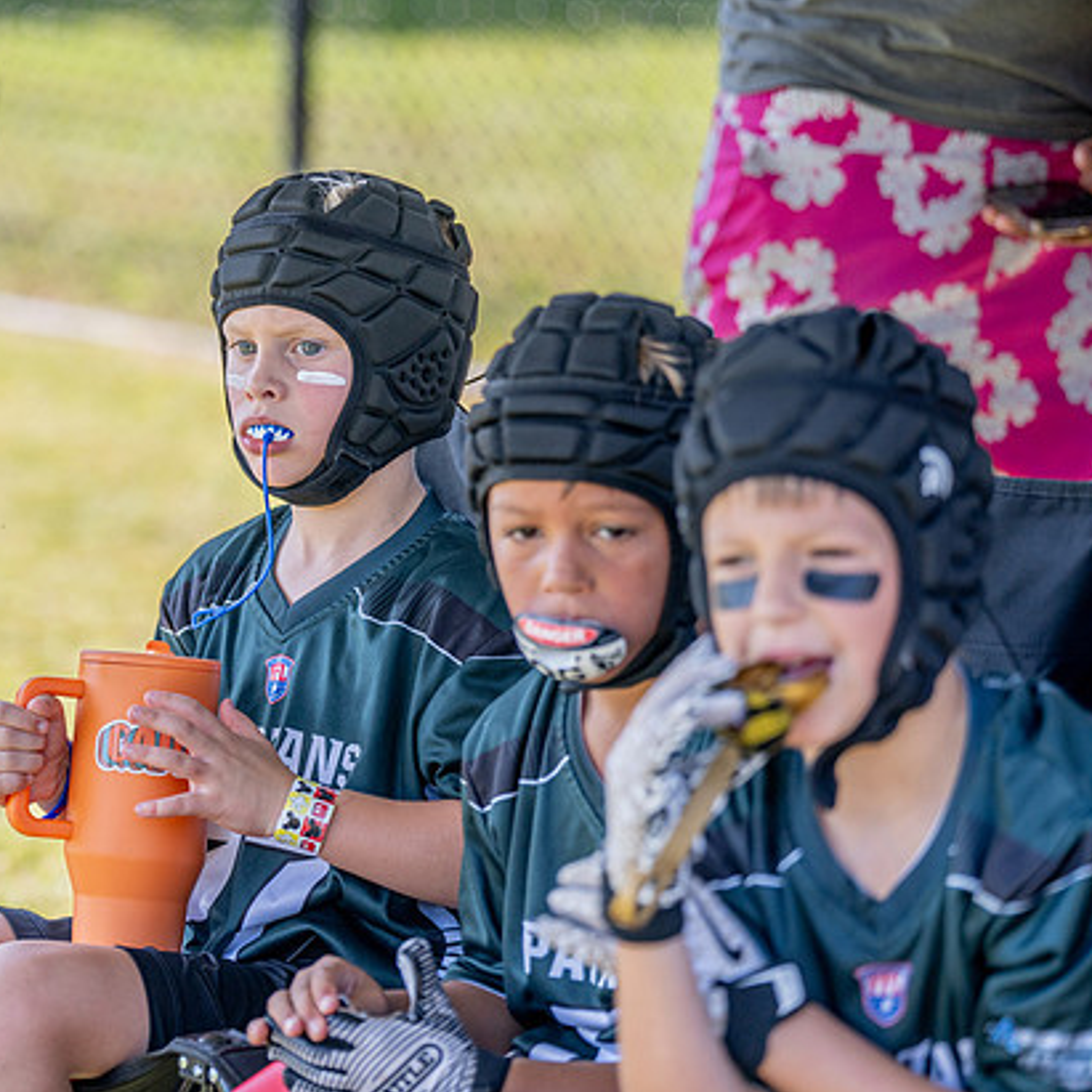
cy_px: 474
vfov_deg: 10.4
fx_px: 5996
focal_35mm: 168
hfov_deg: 10.4
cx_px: 184
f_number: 2.8
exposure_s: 1/1000
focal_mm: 115
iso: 250
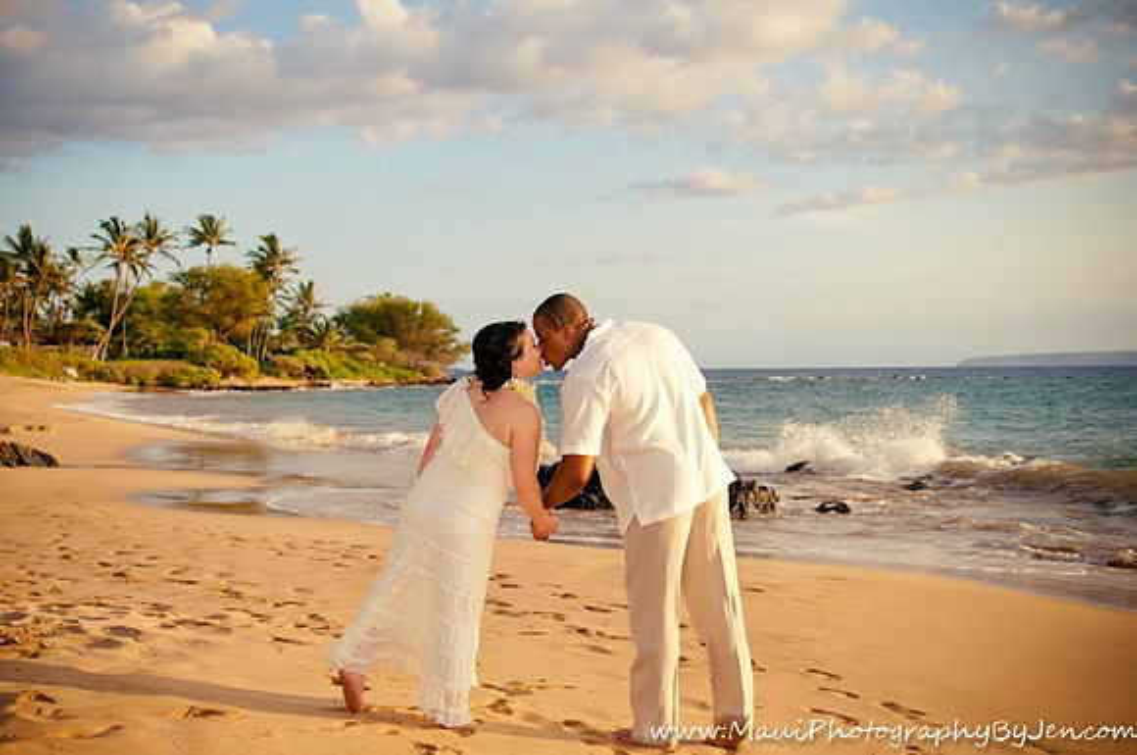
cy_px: 378
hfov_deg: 46.5
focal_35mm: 42
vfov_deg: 31.8
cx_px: 568
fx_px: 1325
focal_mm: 28
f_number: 2.8
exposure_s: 1/2500
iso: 400
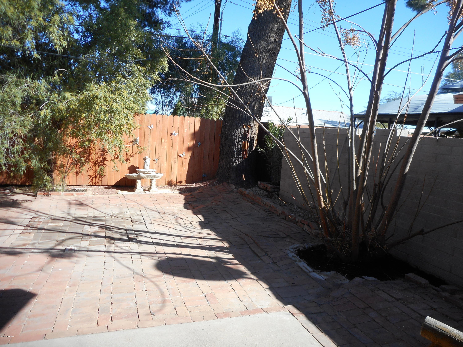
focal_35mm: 25
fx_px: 334
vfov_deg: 54.9
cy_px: 174
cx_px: 232
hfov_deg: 69.4
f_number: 3.7
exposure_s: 1/250
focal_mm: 4.5
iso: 80
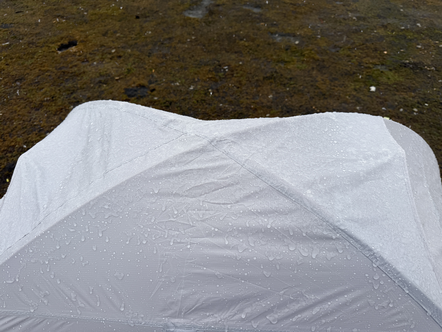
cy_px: 166
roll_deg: -0.3
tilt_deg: -40.7
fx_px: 306
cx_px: 221
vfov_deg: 56.8
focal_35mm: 24
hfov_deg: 71.6
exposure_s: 1/1075
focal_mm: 6.76
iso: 80
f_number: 1.78
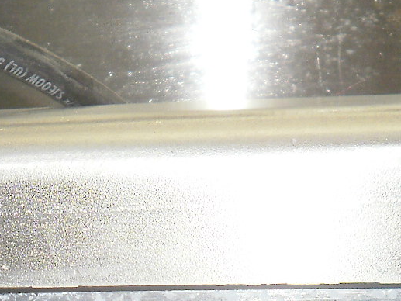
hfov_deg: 18.7
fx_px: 1193
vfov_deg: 13.7
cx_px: 29
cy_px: 425
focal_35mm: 103
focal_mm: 4.65
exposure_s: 1/25
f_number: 2.6
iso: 100
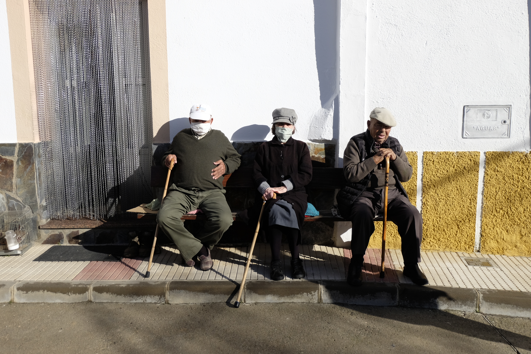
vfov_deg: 40.0
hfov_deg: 57.2
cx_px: 266
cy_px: 177
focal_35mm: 33
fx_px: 487
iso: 200
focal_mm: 22.2
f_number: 4
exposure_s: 1/1700
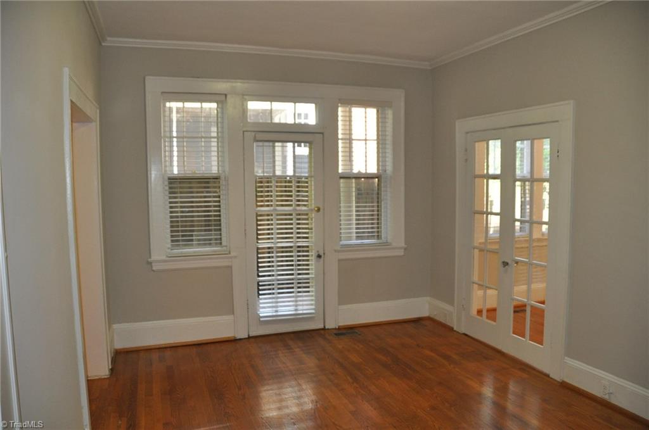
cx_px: 324
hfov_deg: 67.5
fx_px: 486
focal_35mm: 27
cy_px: 215
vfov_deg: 47.8
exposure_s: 1/60
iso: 800
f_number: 3.5
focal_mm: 18
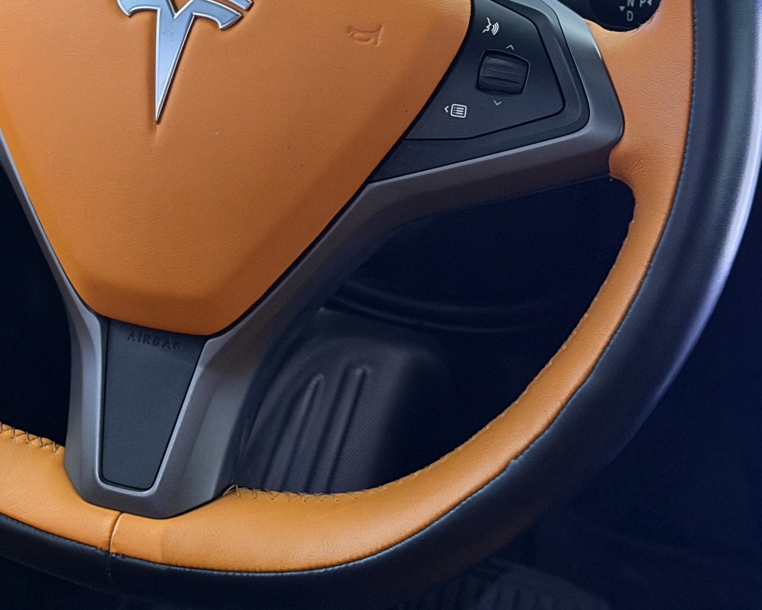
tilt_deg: -19.8
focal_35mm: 102
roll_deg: -0.2
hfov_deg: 18.7
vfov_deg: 14.9
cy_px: 14
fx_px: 2301
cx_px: 209
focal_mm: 6.76
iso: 500
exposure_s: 1/25
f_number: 1.78
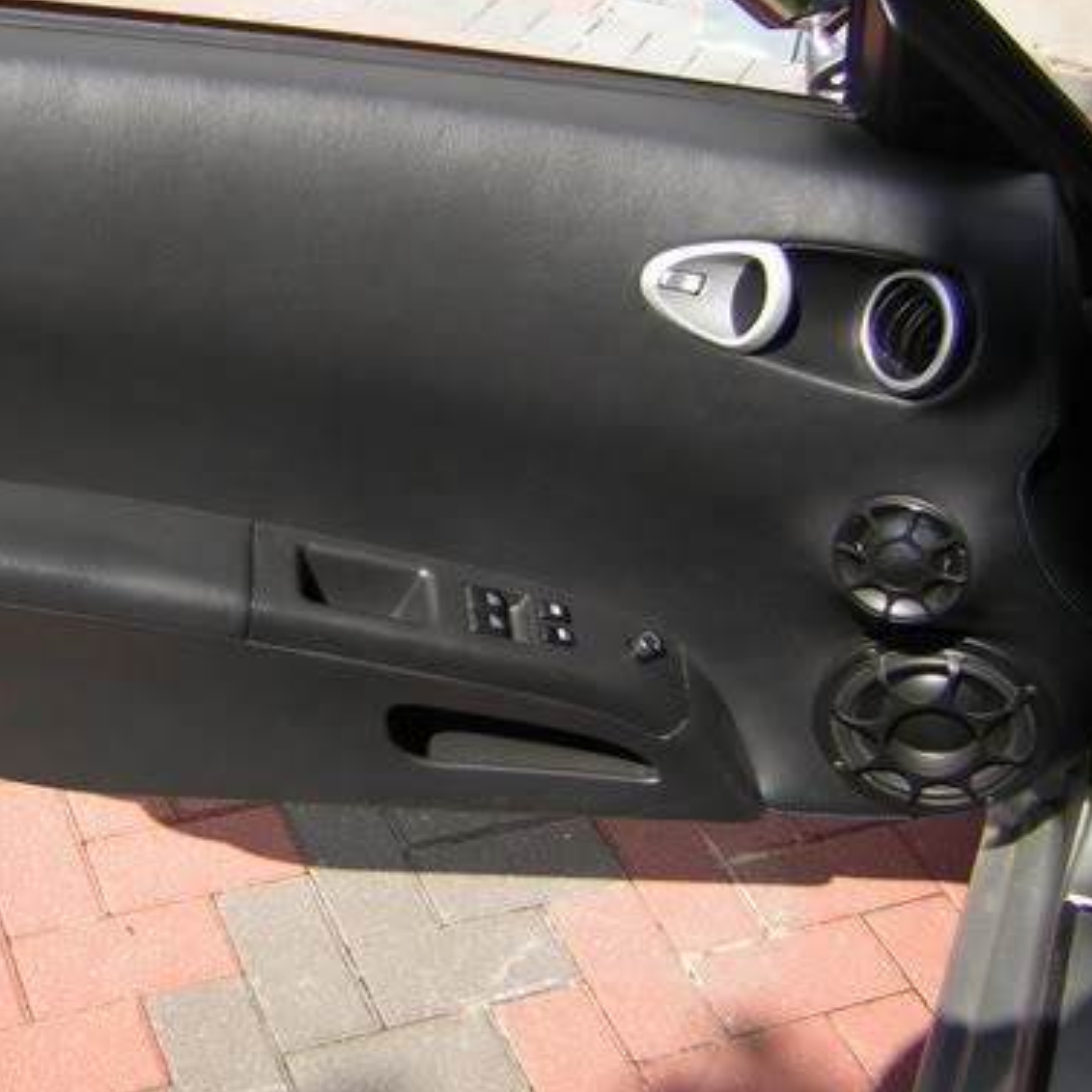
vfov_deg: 31.6
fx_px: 1927
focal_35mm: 54
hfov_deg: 31.3
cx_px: 319
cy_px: 495
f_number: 2.6
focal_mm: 4.7
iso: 50
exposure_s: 1/452
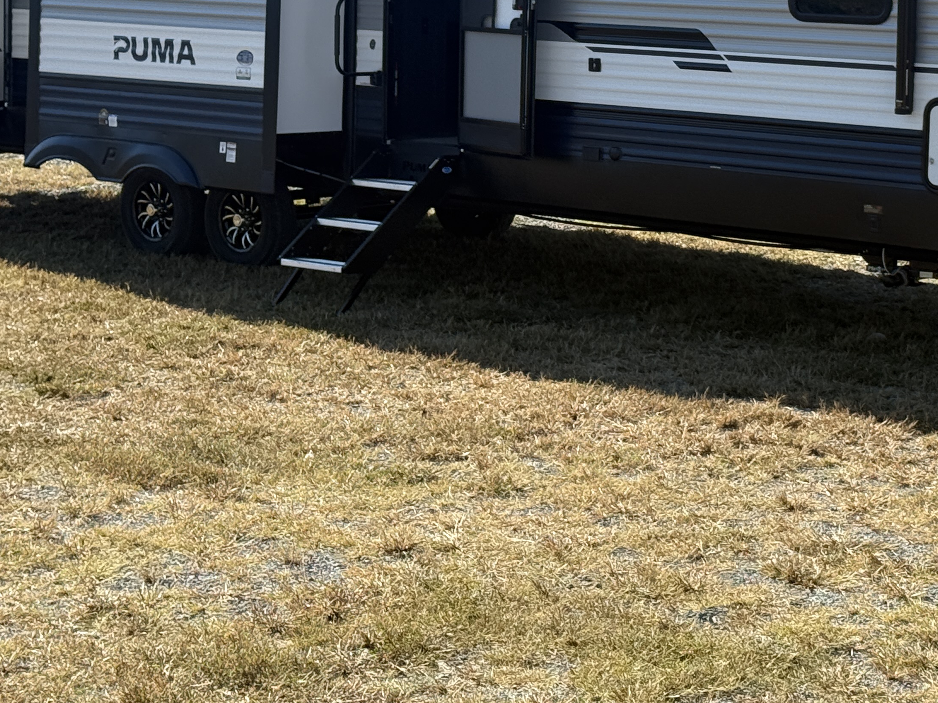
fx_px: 2384
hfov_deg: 22.2
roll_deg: +0.0
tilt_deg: -2.9
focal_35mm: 88
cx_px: 585
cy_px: 108
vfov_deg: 16.6
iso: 100
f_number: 1.78
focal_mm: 6.76
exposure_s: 1/3891
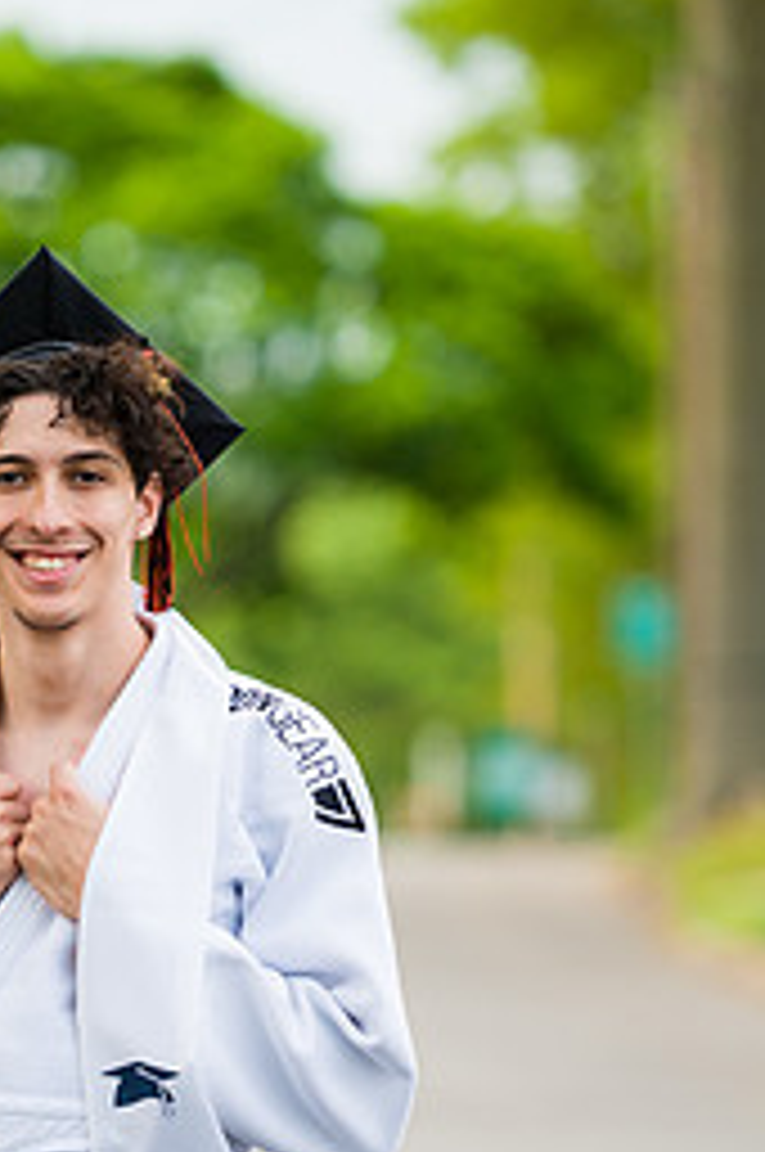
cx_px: 146
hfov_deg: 4.7
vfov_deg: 7.1
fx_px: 9268
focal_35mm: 290
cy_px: 814
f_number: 3.2
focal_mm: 165
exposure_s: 1/800
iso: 200
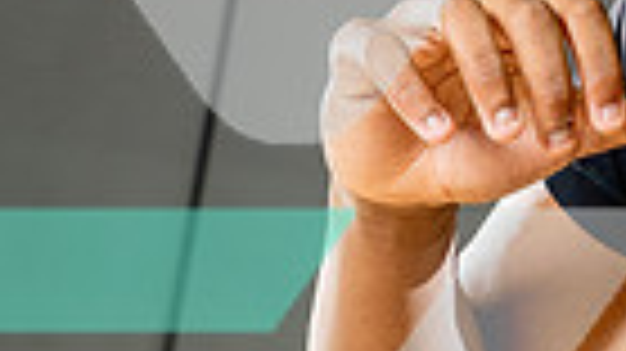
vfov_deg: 5.9
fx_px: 3401
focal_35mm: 205
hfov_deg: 10.1
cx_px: 1049
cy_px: -97
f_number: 7.1
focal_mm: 47
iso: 640
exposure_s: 1/250
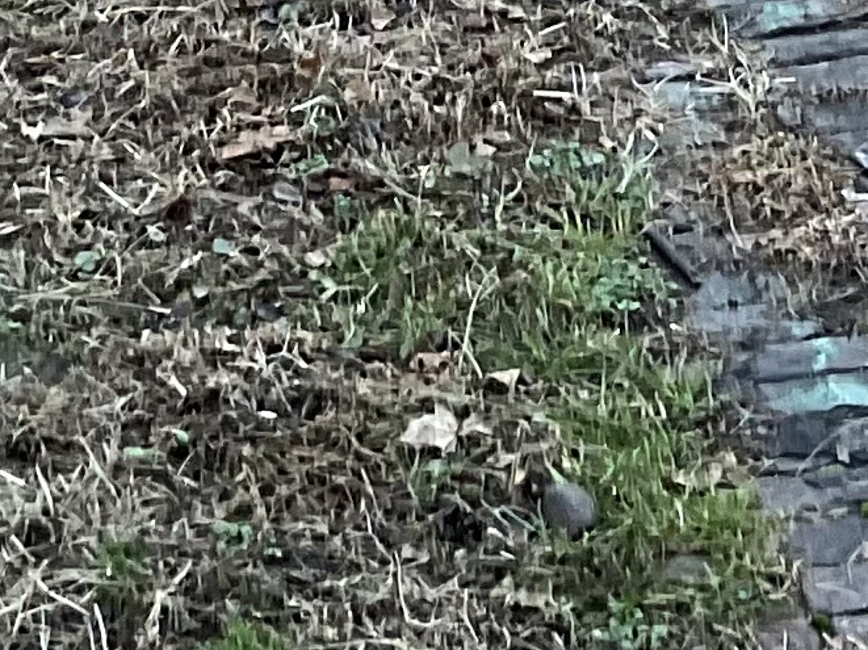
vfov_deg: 7.5
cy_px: -1203
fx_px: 4436
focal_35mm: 177
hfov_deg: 11.1
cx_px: 722
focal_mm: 3
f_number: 1.8
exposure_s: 1/120
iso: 32
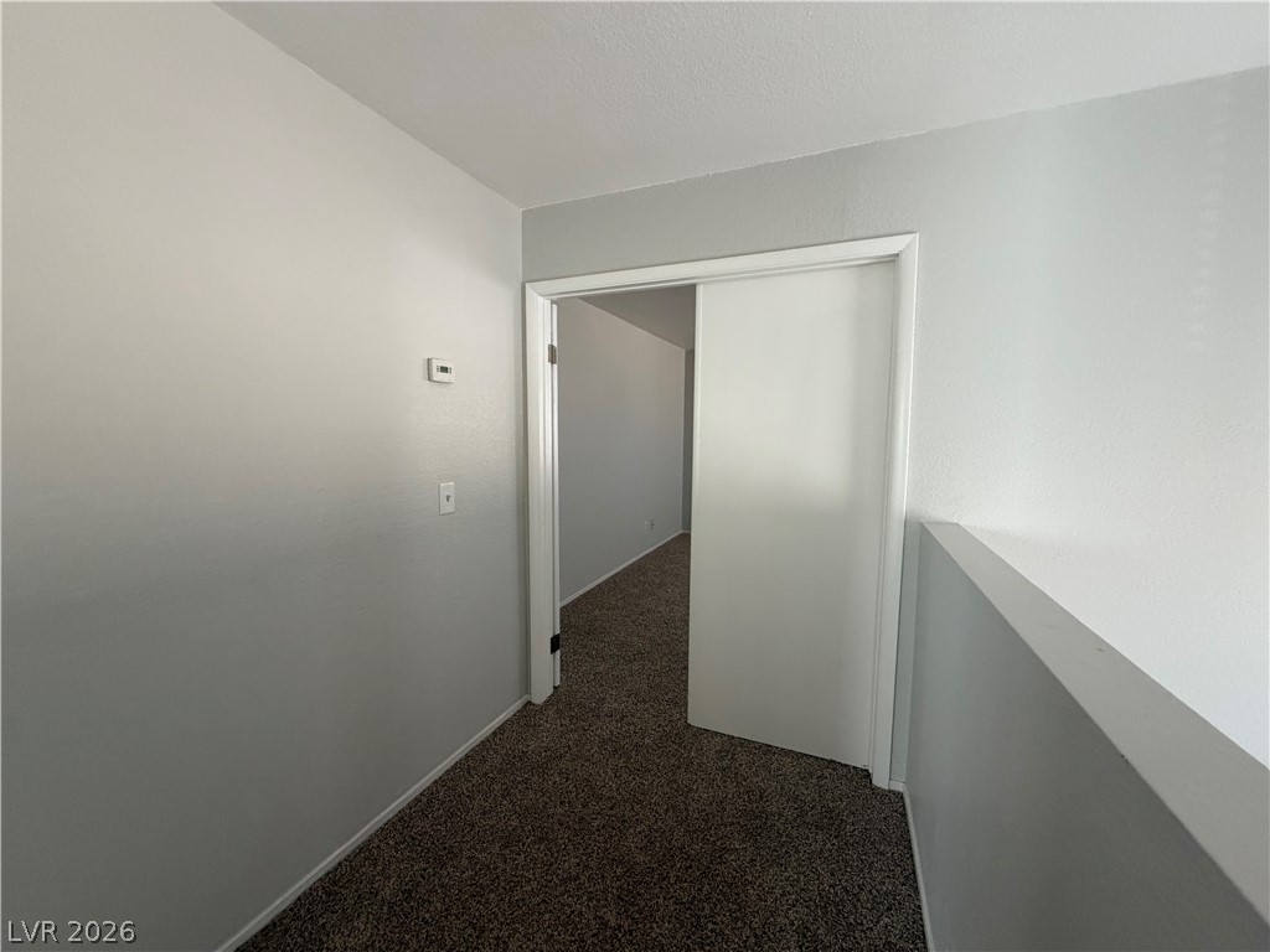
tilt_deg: -5.1
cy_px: 476
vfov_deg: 85.7
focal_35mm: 14
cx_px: 635
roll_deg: -1.0
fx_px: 514
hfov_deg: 102.1
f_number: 2.2
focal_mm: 2.22
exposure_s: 1/121
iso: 250
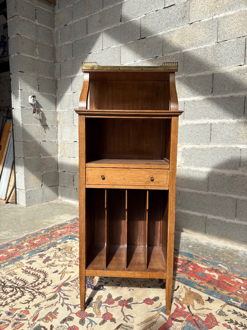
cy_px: 165
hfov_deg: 53.1
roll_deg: -1.8
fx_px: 247
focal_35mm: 26
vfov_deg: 67.3
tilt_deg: -5.7
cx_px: 124
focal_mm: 5.96
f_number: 1.6
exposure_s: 1/1239
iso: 50
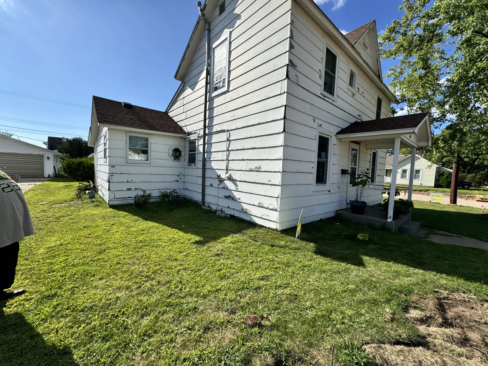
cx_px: 244
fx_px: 197
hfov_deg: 102.1
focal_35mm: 14
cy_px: 183
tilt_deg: -5.0
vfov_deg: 85.7
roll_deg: -3.4
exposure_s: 1/2083
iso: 50
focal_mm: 2.22
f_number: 2.2
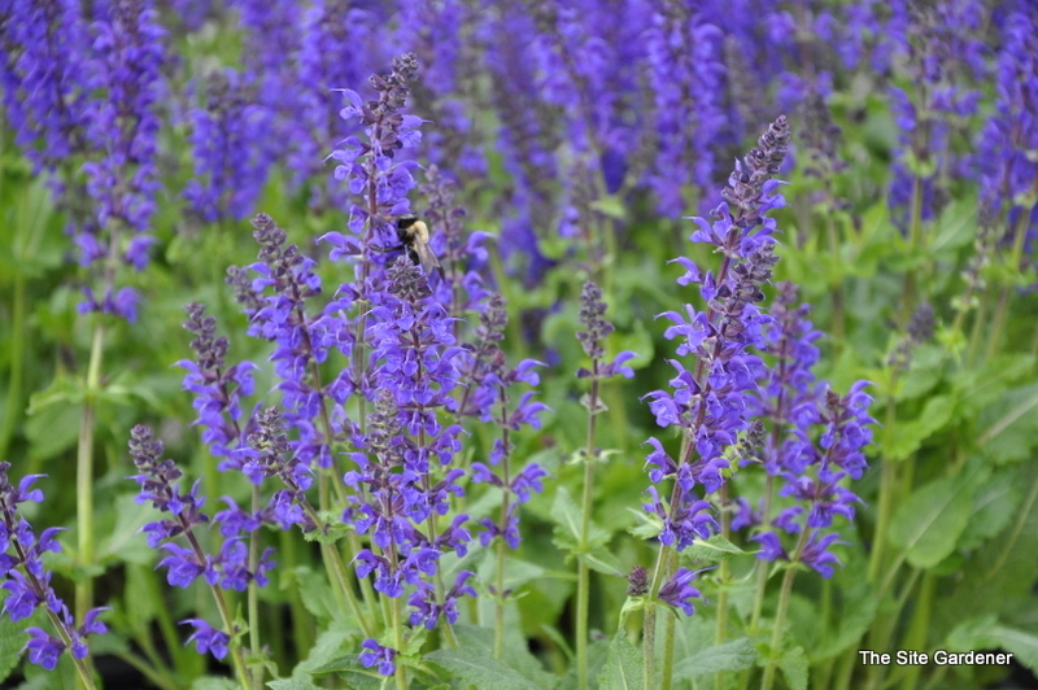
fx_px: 3241
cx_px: 519
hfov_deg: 18.2
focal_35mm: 112
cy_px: 345
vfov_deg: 12.2
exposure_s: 1/60
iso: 800
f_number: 5.3
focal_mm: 75
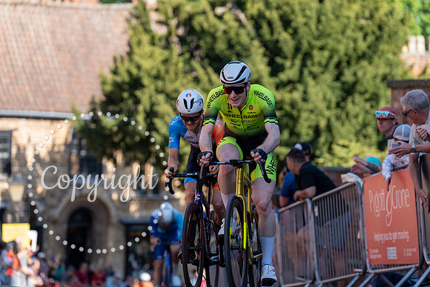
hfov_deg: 12.3
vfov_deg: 8.2
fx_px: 1995
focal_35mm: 167
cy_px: 144
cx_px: 215
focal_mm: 167
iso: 320
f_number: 3.5
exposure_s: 1/1000
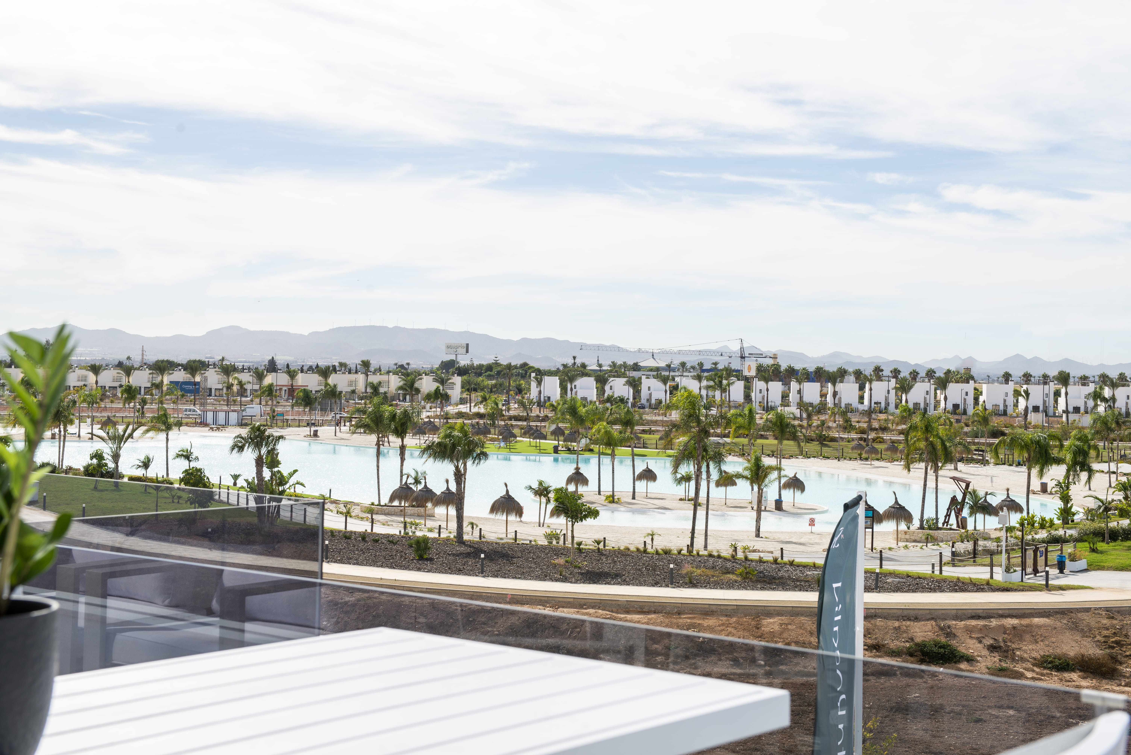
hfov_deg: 38.2
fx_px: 1634
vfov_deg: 26.0
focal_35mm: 52
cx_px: 566
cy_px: 378
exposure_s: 1/160
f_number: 9
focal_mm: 52
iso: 100
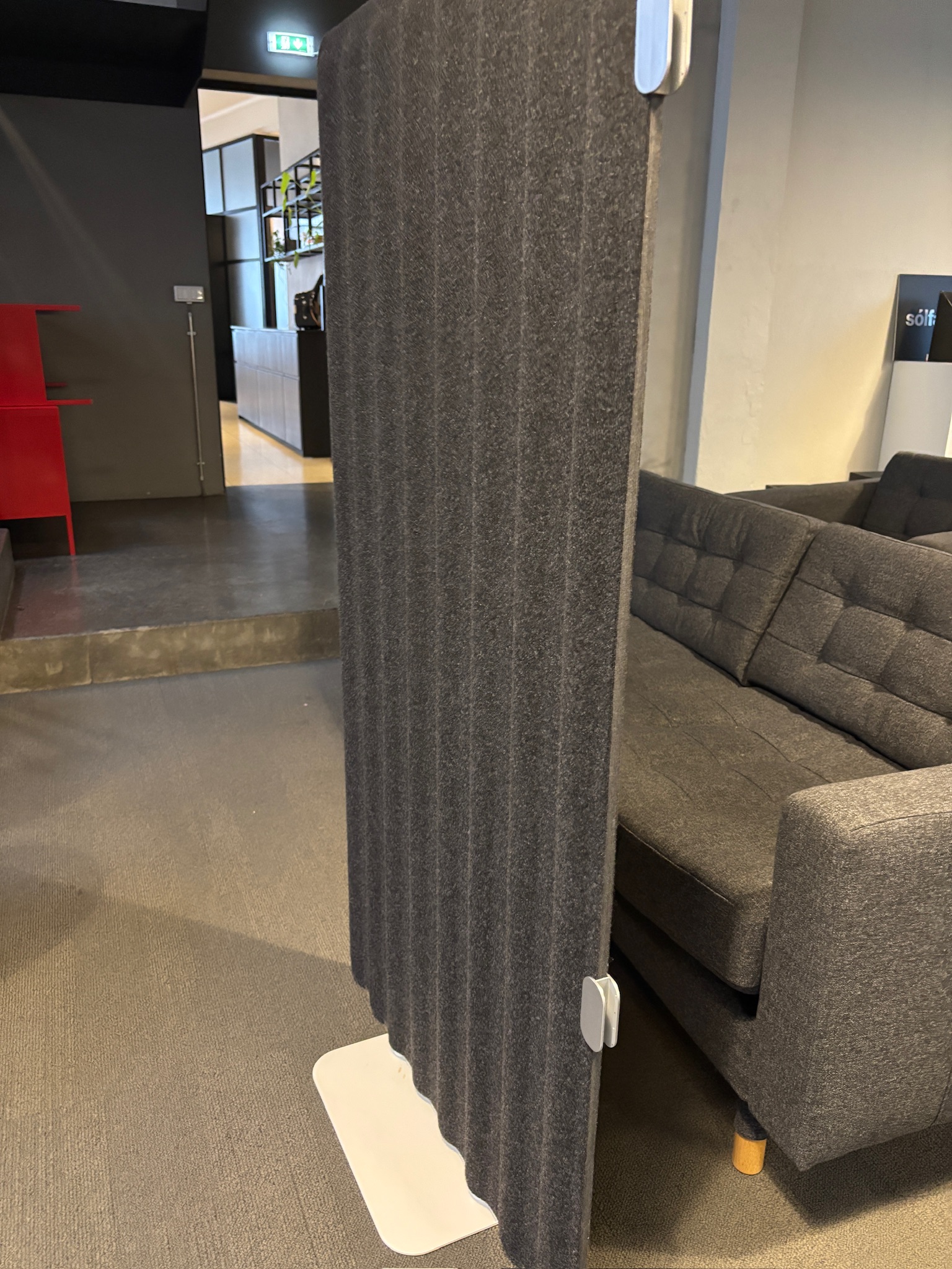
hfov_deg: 53.1
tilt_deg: -17.9
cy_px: 634
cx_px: 476
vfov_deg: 67.3
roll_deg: -1.8
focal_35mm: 26
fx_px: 953
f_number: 1.6
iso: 500
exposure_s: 1/25
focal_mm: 5.96
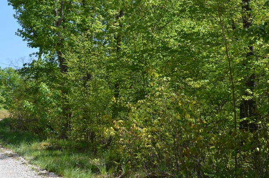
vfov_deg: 19.3
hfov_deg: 28.8
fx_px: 522
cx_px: 113
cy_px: 53
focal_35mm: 70
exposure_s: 1/200
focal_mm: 26
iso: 100
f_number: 7.1
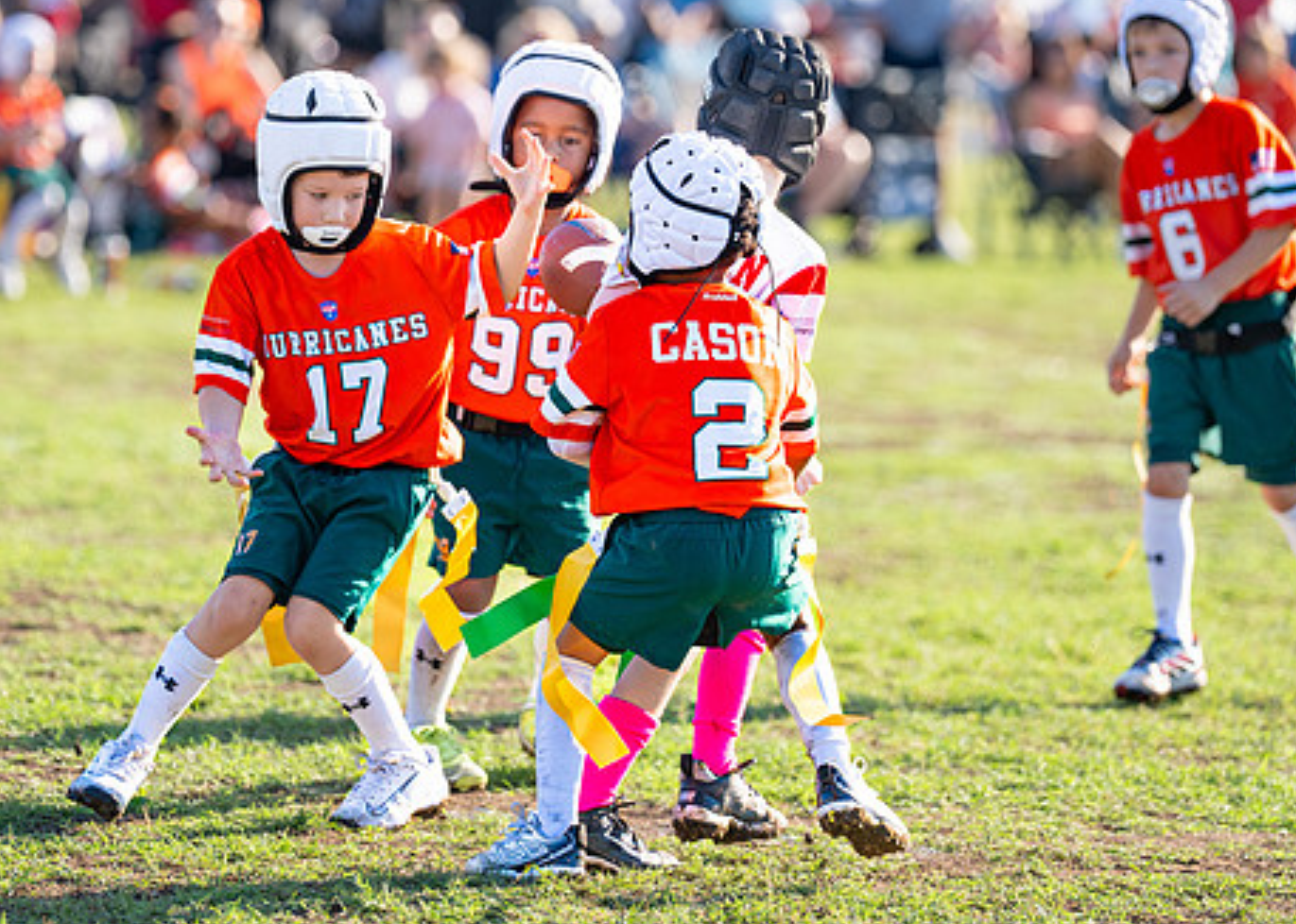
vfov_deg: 5.6
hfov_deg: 7.8
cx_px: 516
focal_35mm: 257
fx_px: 9455
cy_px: 293
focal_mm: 159
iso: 250
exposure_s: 1/2000
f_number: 2.8
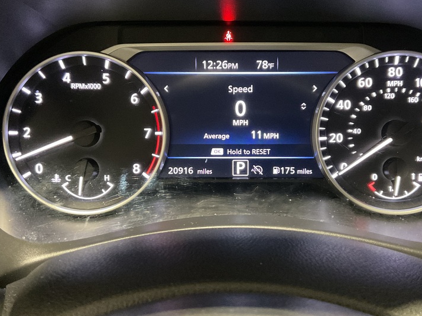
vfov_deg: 36.8
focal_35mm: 39
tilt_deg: -28.3
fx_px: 475
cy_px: 161
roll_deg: -0.3
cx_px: 237
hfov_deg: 47.8
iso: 500
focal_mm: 3
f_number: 1.8
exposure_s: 1/30
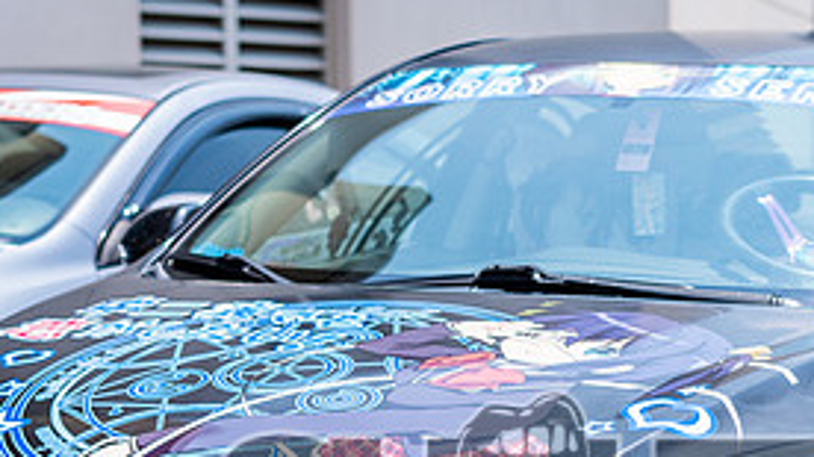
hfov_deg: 17.9
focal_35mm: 119
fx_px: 2568
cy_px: 522
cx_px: 581
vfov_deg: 10.0
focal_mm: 50
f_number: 3.2
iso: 50
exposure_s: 1/800
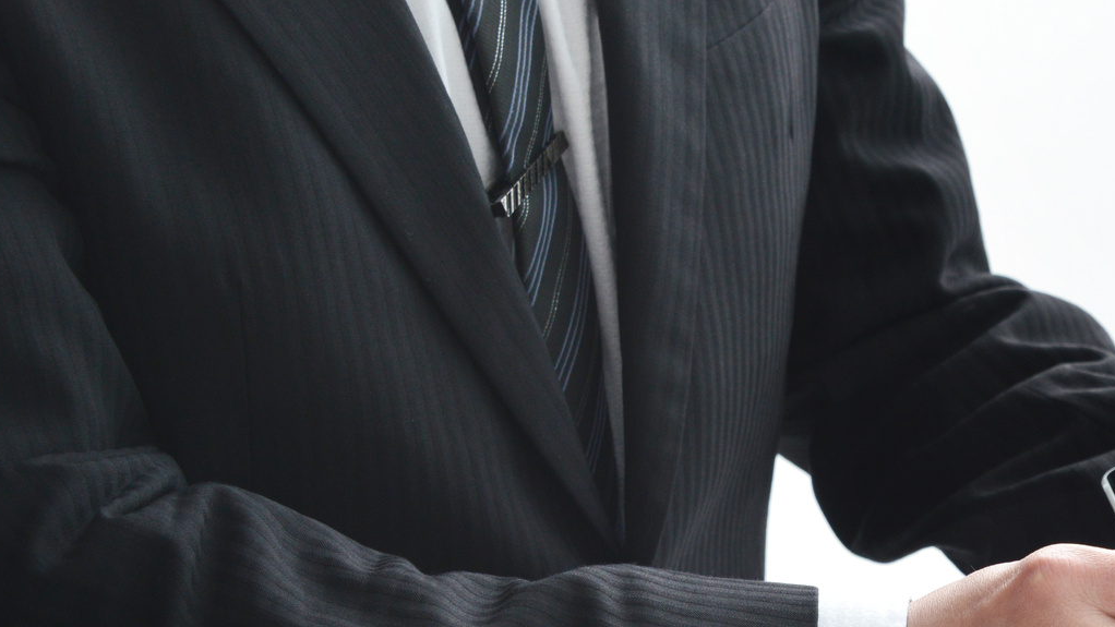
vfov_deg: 7.6
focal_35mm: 160
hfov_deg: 13.4
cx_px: 885
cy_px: 631
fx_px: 4731
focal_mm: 78
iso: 640
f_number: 8
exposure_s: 1/50
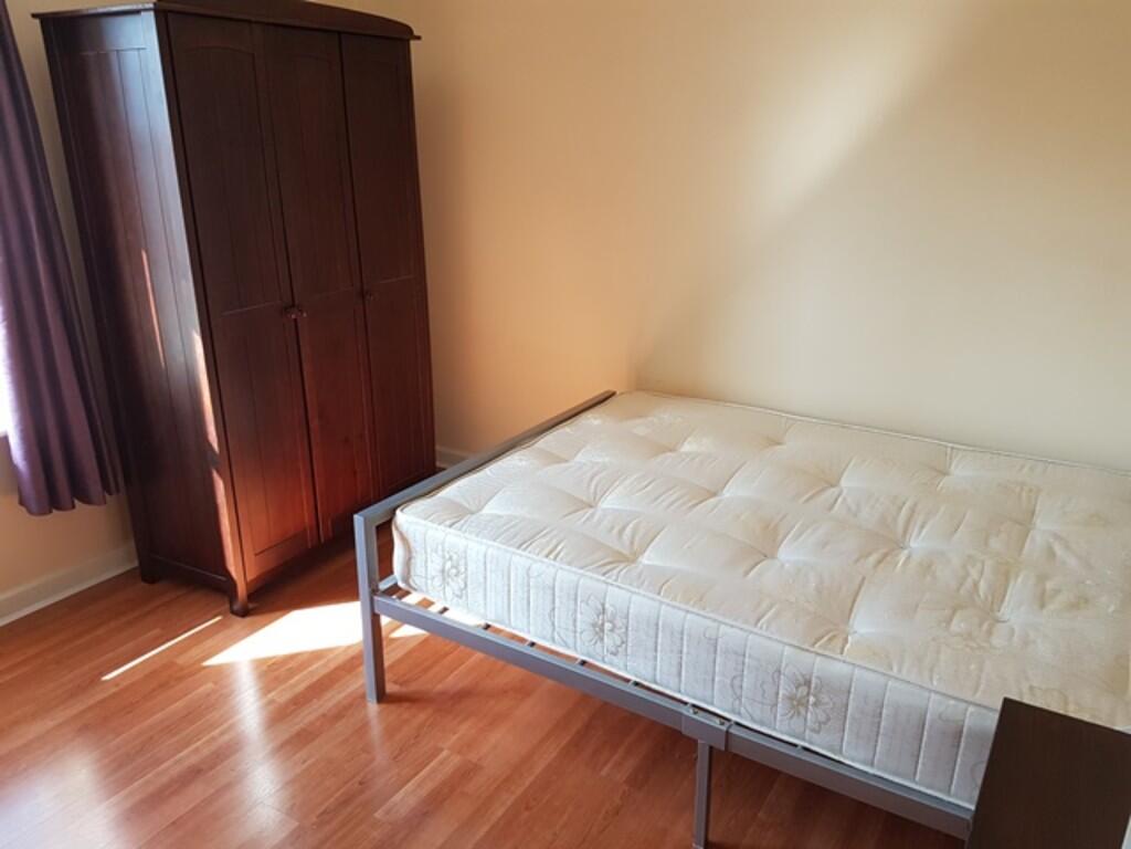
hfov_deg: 67.3
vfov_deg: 53.1
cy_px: 424
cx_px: 566
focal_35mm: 26
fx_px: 849
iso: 80
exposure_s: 1/100
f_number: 1.7
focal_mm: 4.2
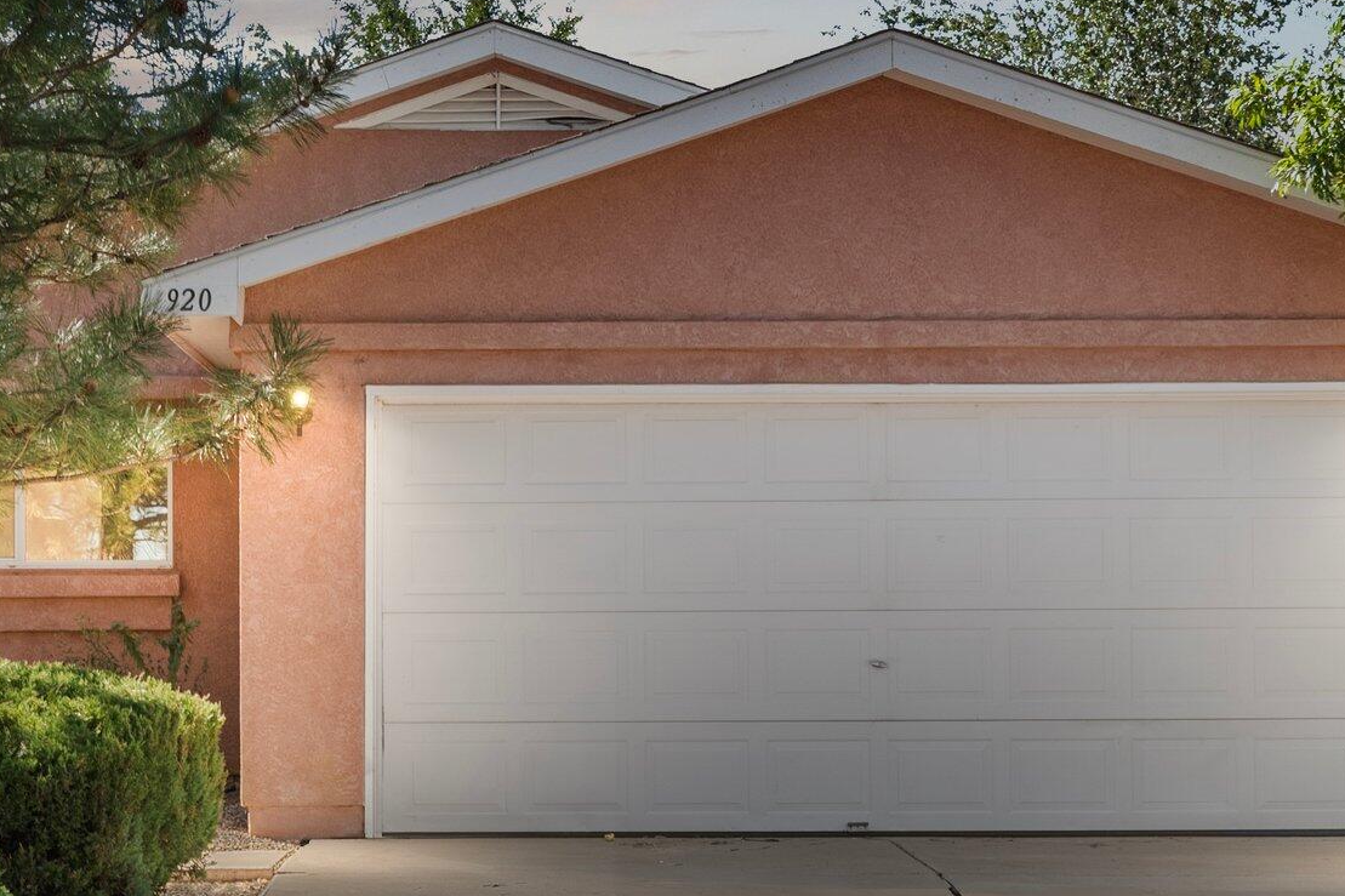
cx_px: 498
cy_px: 600
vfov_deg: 18.9
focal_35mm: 72
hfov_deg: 28.0
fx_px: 2689
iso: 320
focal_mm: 26
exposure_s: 1/60
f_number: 9
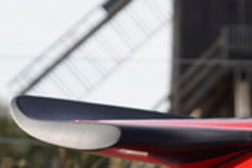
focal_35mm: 319
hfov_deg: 6.4
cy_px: 267
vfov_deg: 4.3
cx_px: 407
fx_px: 2235
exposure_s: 1/500
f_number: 4.5
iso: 100
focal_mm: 68
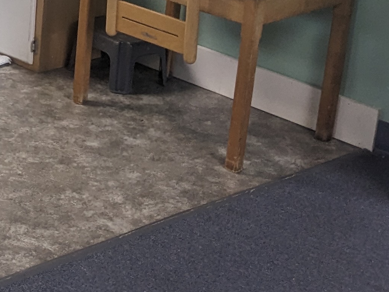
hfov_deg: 16.5
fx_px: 1191
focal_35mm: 106
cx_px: -234
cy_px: -5
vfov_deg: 13.7
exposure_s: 1/61.4
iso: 84
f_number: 1.73
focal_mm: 4.38
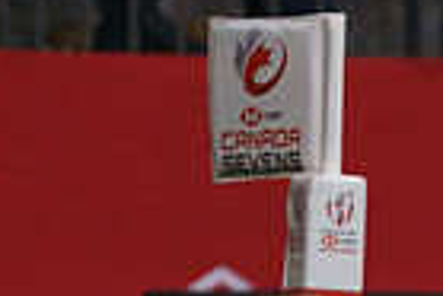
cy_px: 471
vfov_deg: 0.4
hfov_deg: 0.7
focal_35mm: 3111
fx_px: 38322
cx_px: 687
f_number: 4
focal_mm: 600
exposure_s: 1/3200
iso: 2500
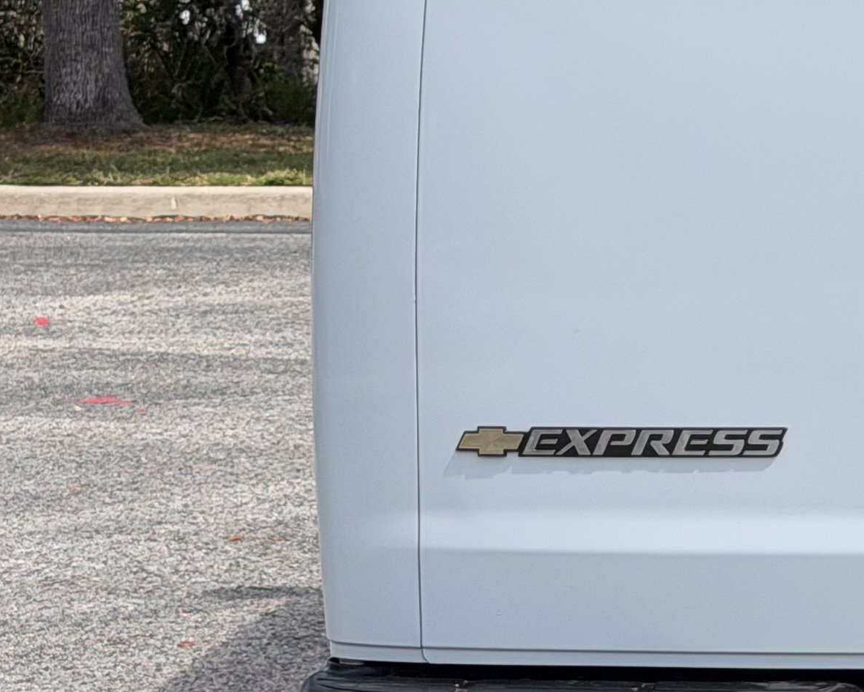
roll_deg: -0.1
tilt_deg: -1.8
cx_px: 1210
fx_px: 4092
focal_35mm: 160
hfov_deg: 11.6
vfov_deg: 9.6
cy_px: 182
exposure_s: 1/4878
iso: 64
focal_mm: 6.76
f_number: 1.78
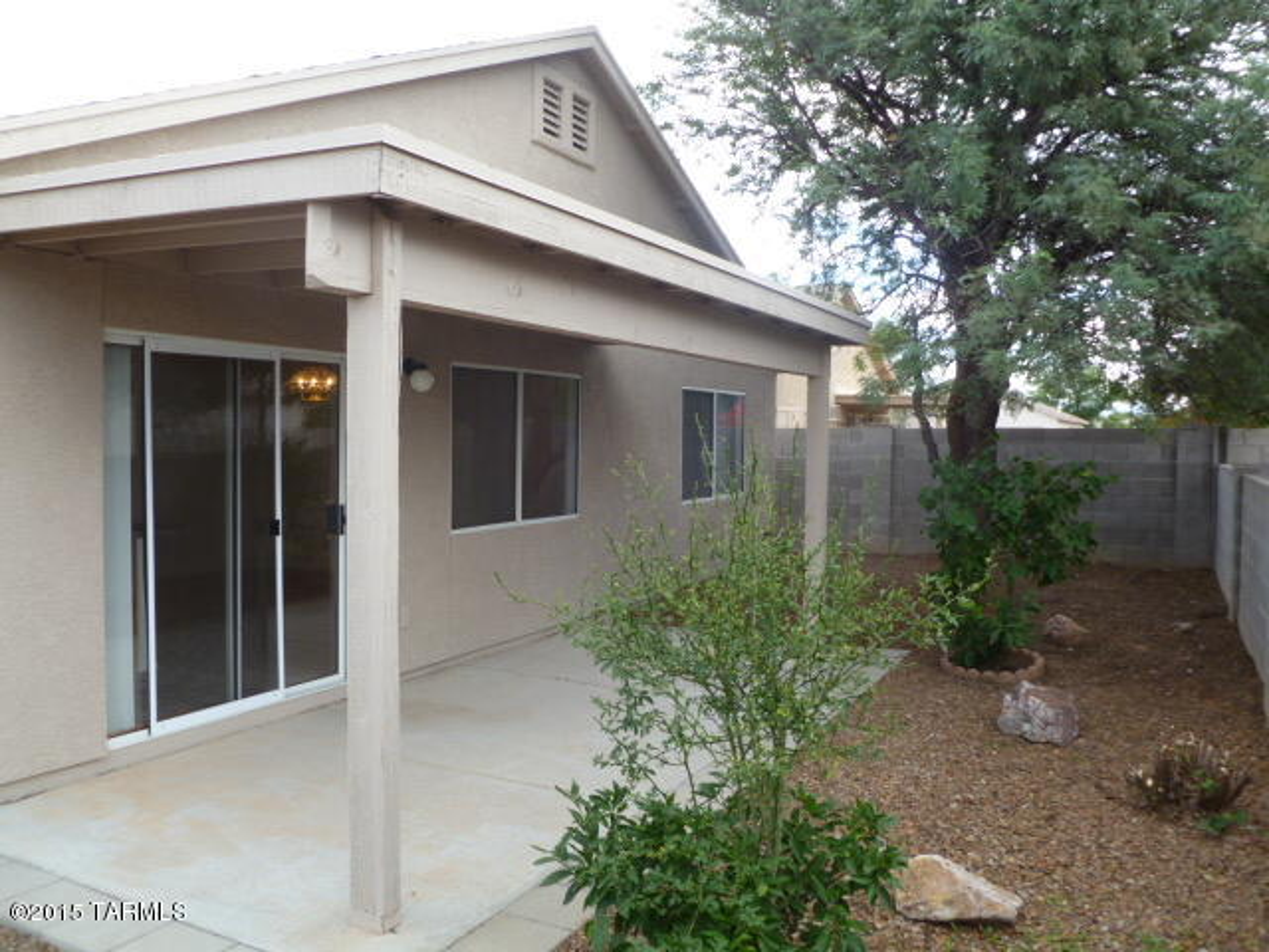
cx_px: 634
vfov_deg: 49.7
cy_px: 476
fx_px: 1026
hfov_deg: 63.4
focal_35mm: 28
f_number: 3.3
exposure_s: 1/60
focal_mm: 5
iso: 80
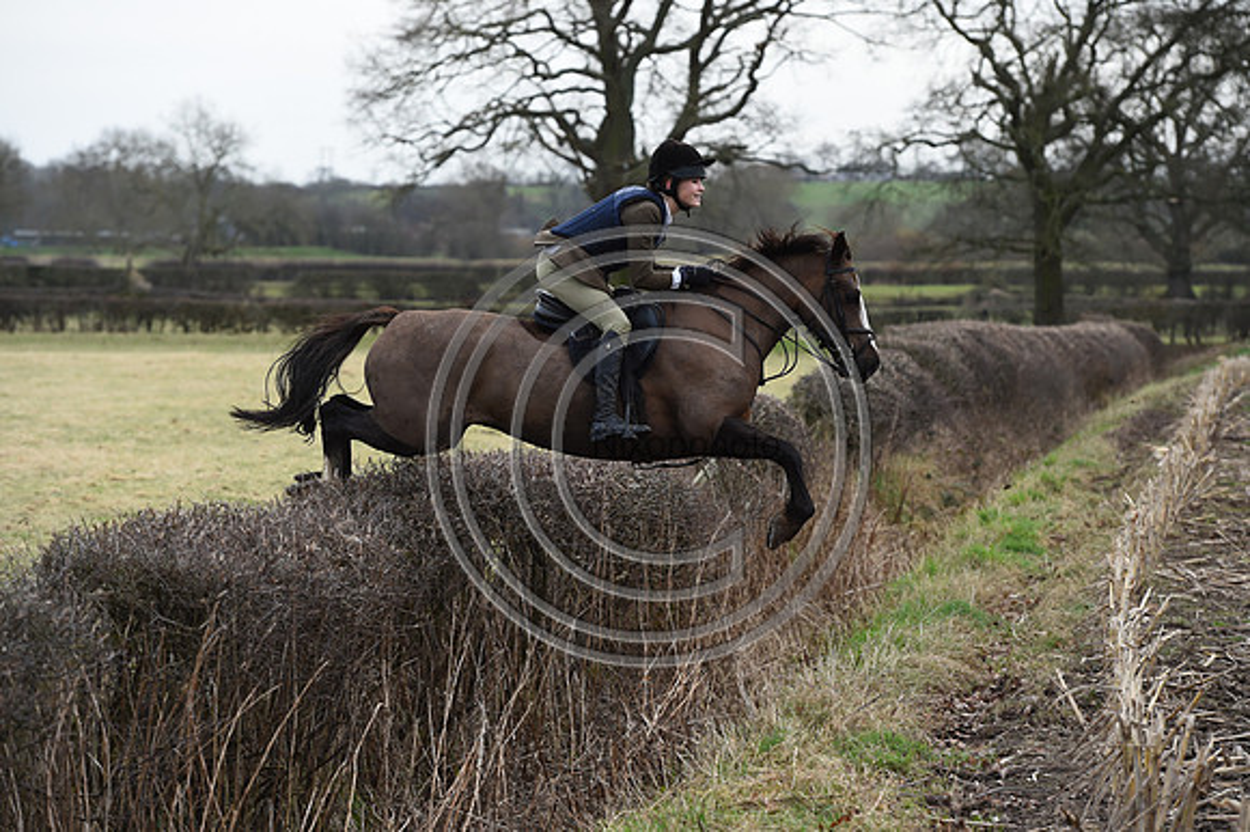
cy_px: 416
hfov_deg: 14.2
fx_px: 5032
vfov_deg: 9.5
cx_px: 625
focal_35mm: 145
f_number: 5.6
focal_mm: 145
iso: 1000
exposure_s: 1/1250
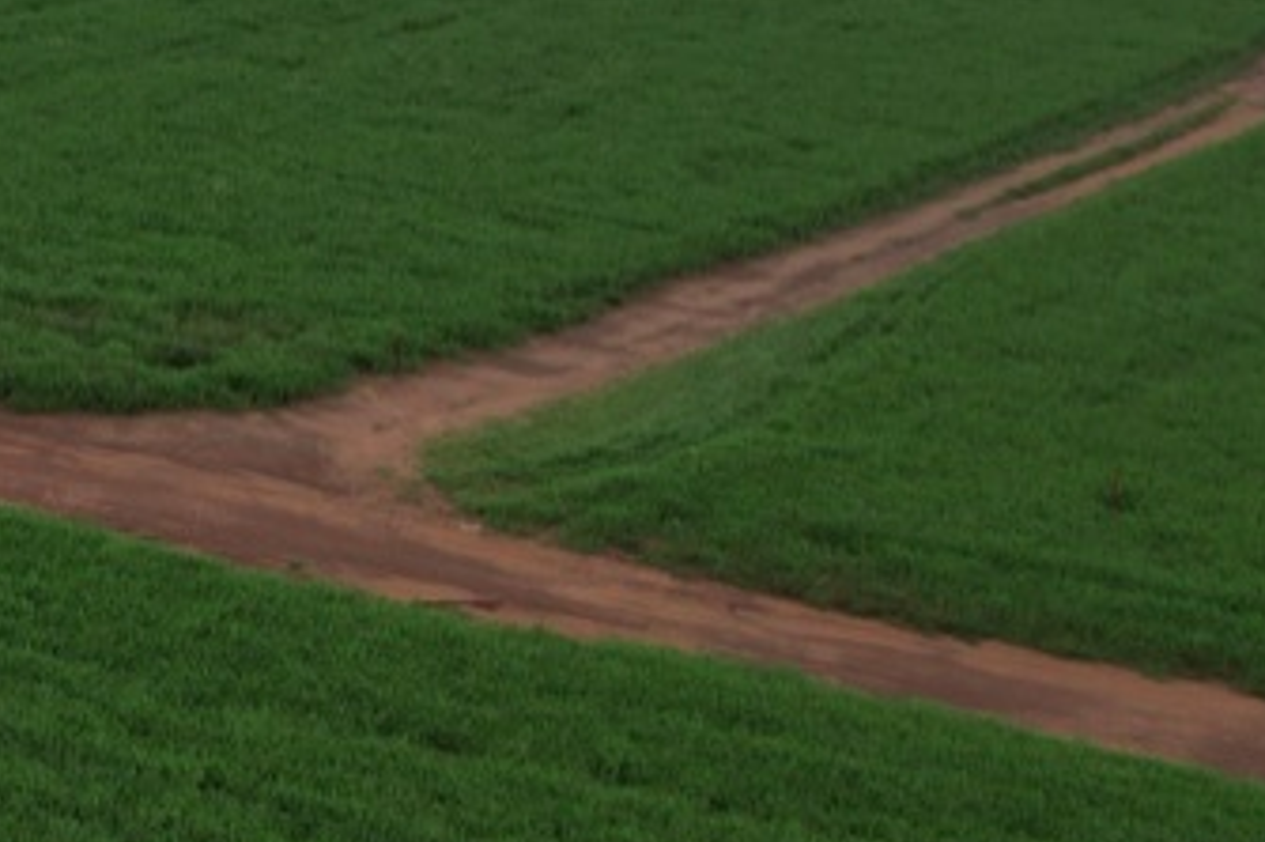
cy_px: 115
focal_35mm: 92
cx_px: -906
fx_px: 3231
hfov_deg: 18.2
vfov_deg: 14.7
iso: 100
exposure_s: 1/120
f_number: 2.8
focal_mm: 8.38
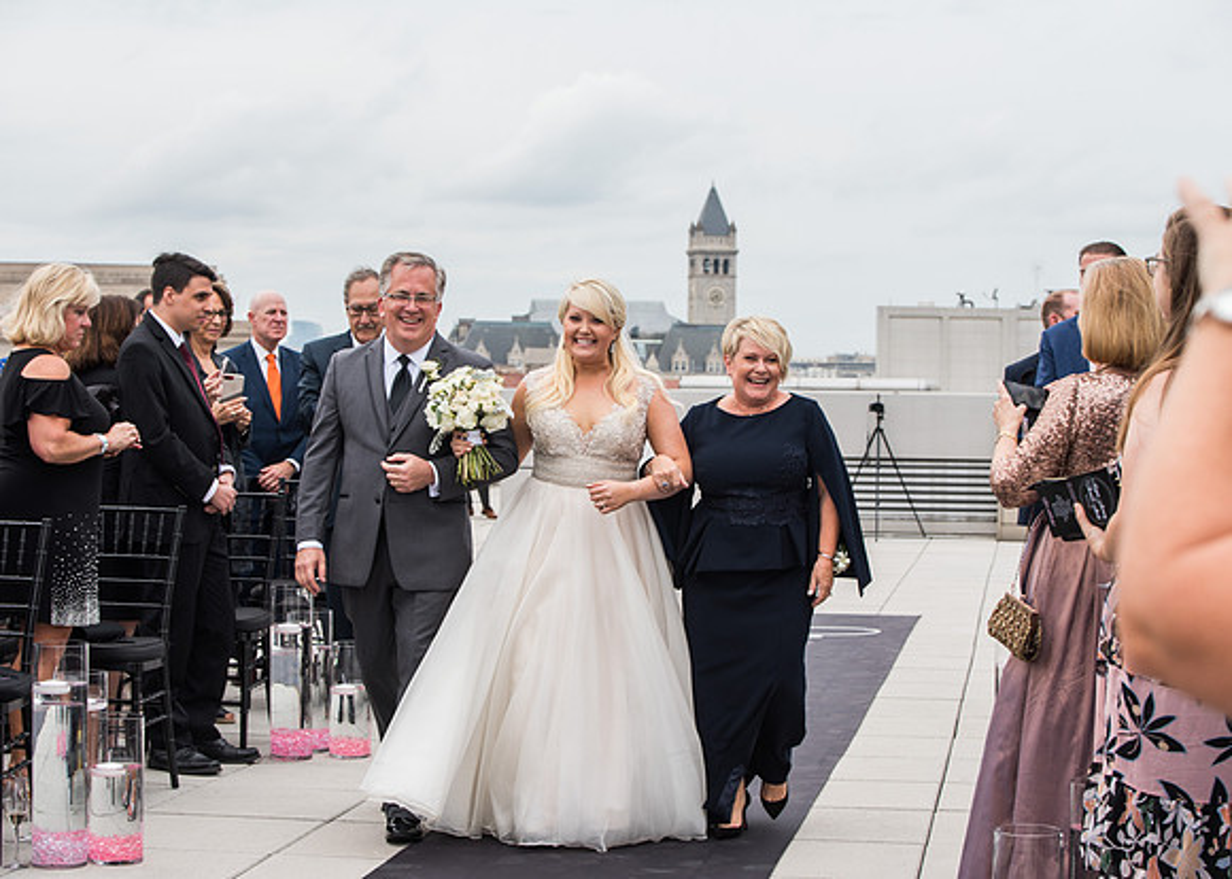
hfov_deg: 27.0
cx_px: 629
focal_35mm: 73
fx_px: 2564
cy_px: 440
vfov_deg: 19.5
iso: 200
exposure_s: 1/160
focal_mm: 70
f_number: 3.2
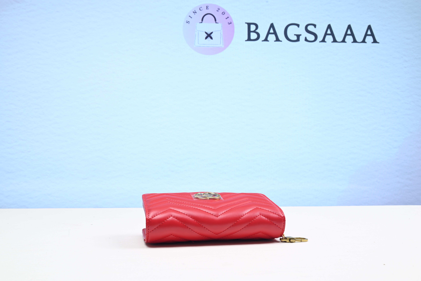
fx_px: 480
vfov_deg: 32.7
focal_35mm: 41
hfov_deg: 47.4
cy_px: 140
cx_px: 210
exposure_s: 1/2
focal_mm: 41
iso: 100
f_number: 16
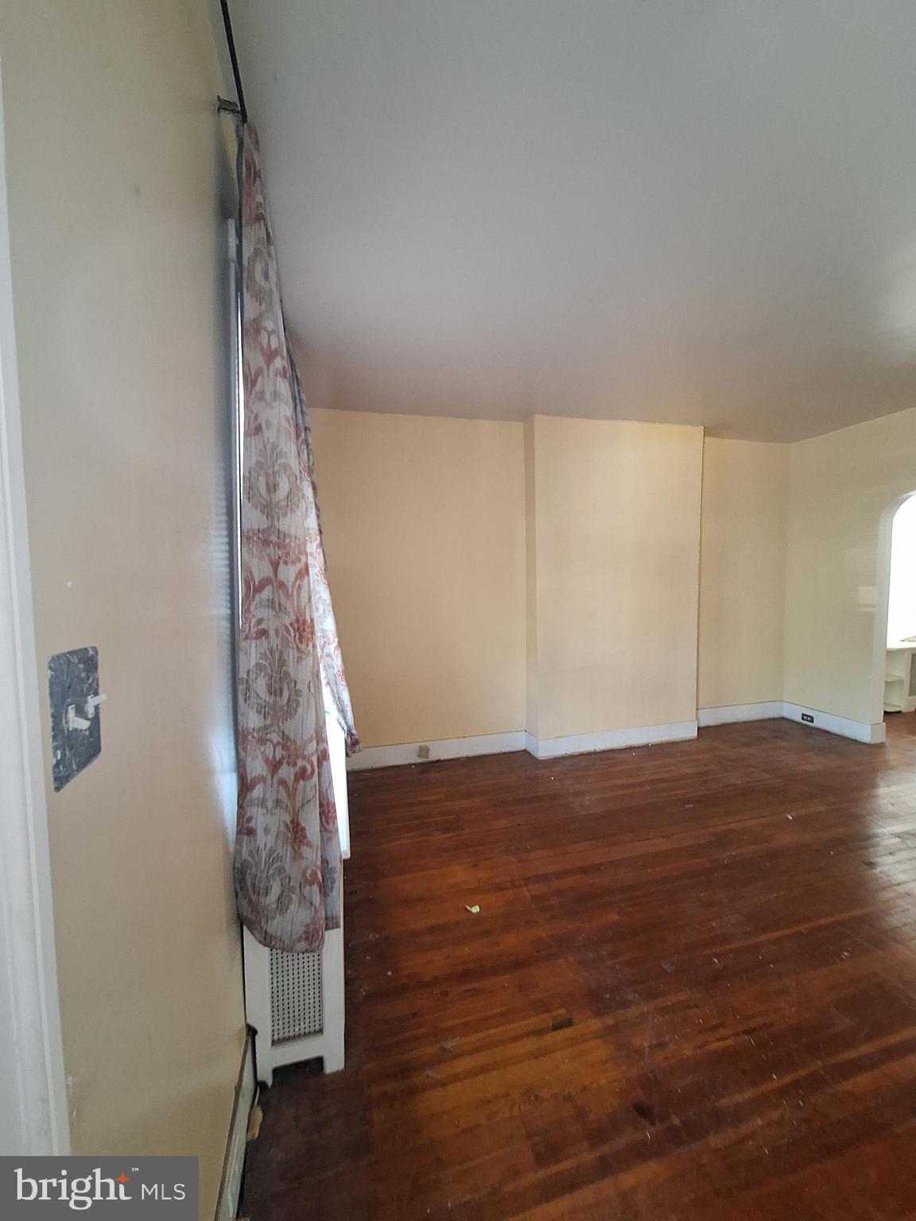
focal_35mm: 13
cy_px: 610
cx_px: 458
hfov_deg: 89.9
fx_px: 459
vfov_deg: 106.2
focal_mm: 1.74
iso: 320
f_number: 2.2
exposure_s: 1/24
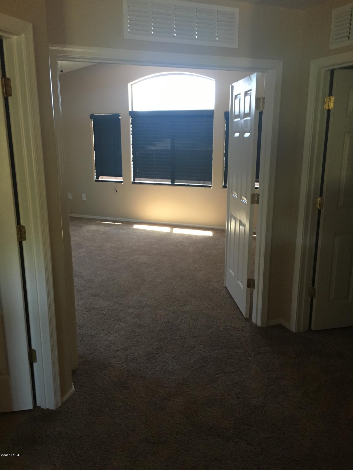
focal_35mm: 29
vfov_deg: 61.7
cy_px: 235
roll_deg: +0.5
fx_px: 394
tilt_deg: -14.2
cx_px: 176
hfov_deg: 48.2
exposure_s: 1/24
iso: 200
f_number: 2.2
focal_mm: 4.15
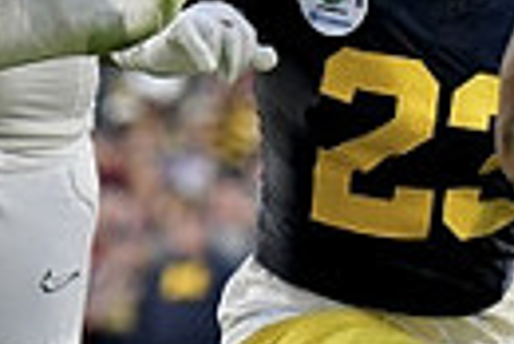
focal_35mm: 1669
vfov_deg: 0.8
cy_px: 336
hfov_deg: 1.2
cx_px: 763
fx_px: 23856
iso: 3200
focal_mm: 250
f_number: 5.6
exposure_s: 1/1000
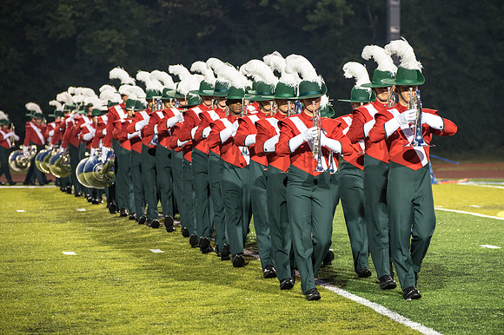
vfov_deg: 8.3
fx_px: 2314
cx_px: 288
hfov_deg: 12.4
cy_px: 152
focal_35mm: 165
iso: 5000
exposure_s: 1/200
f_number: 4.8
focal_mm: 140
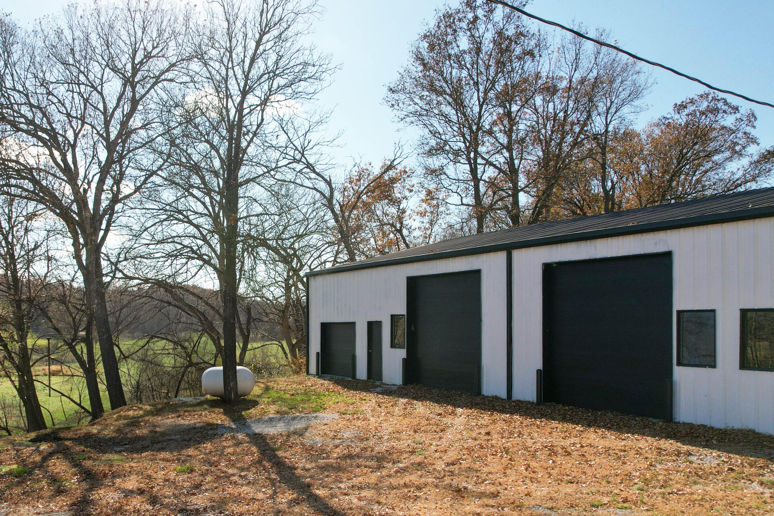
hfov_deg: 59.4
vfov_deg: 42.2
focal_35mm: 31
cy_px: 296
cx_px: 286
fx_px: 666
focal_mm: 8.38
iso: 130
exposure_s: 1/640
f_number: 2.8
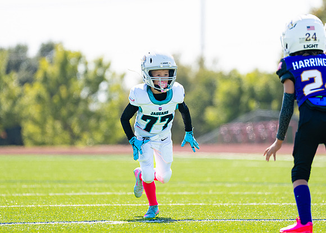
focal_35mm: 330
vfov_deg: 4.4
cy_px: 107
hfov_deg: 6.1
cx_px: 159
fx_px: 3050
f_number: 2.8
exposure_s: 1/1250
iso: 100
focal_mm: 200
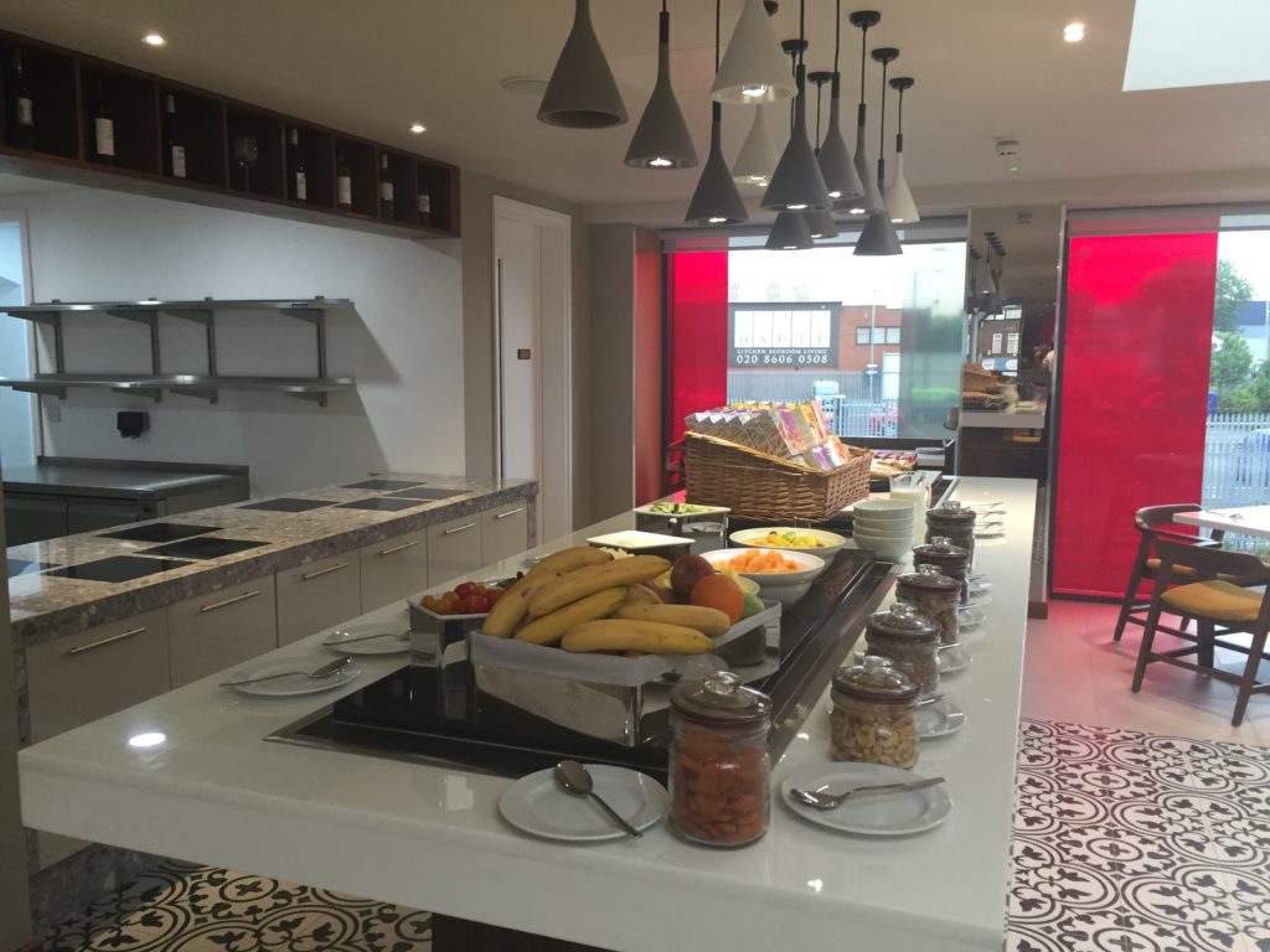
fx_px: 1064
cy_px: 476
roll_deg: +0.9
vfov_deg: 48.2
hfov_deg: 61.7
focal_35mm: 29
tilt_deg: -8.2
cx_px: 635
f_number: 2.2
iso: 80
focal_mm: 4.15
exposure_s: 1/33
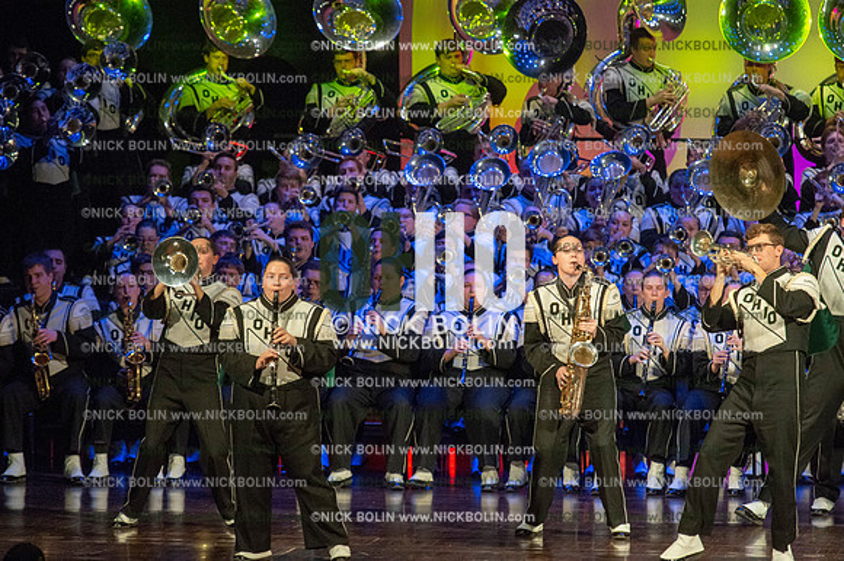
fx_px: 5623
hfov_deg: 8.6
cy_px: 280
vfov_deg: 5.7
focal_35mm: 240
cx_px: 422
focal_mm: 240
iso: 8000
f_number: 5.6
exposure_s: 1/400
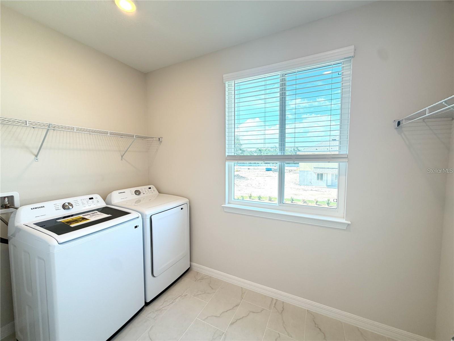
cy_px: 170
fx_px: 184
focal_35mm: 14
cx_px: 227
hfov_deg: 102.1
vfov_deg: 85.7
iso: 100
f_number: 2.2
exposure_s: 1/120
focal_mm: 2.22
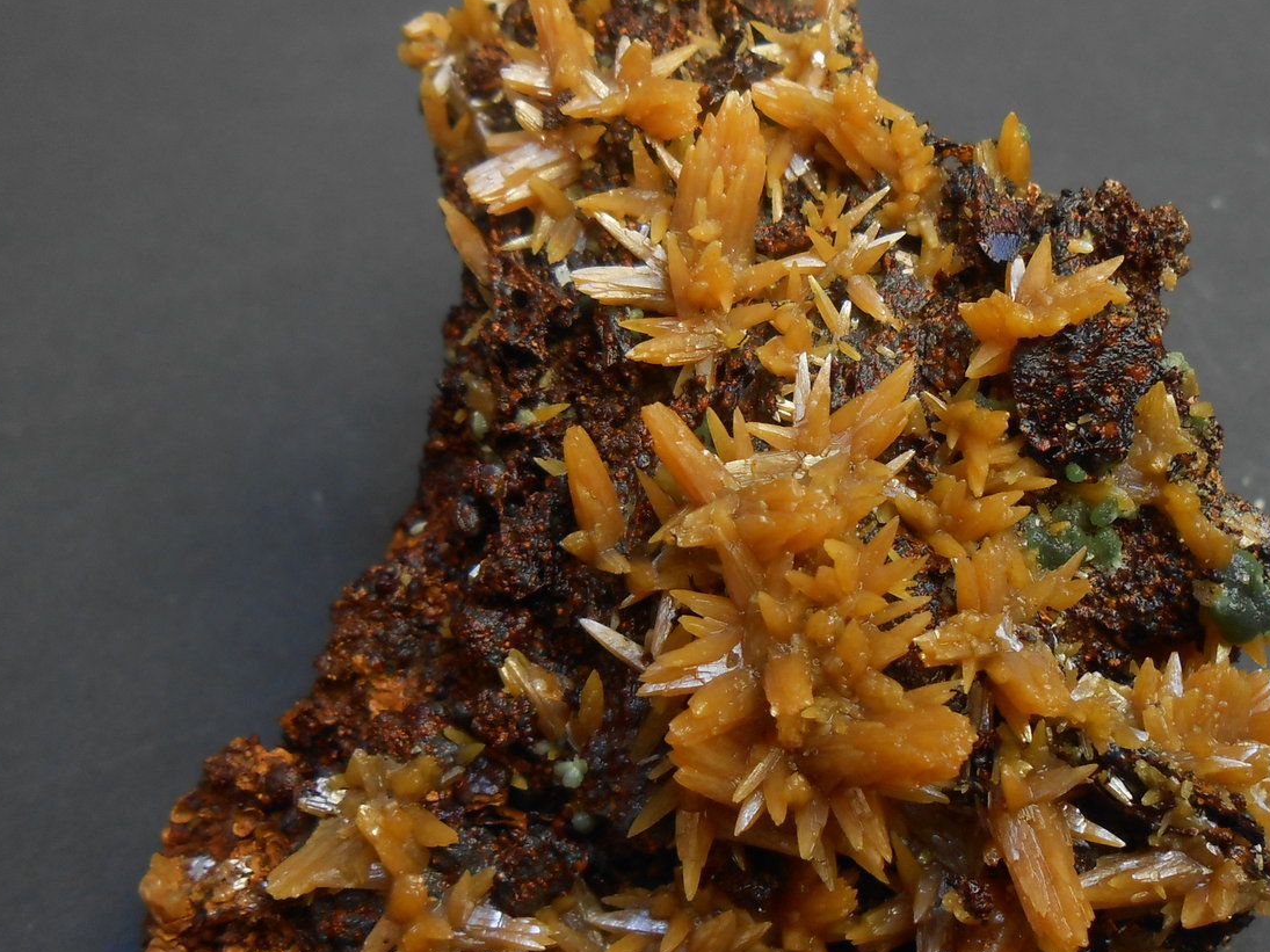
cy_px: 448
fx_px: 1394
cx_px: 745
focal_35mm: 38
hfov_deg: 48.8
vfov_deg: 37.7
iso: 160
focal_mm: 4.6
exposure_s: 1/30
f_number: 3.5
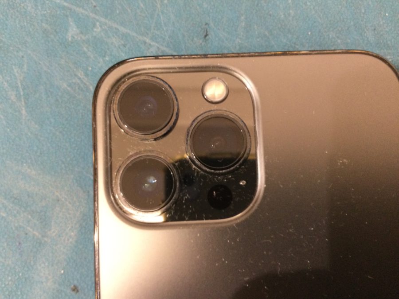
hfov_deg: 58.4
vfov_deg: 45.4
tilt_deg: -84.7
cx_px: 200
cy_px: 150
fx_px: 357
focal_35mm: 31
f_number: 2.4
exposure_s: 1/15
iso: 200
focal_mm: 3.3
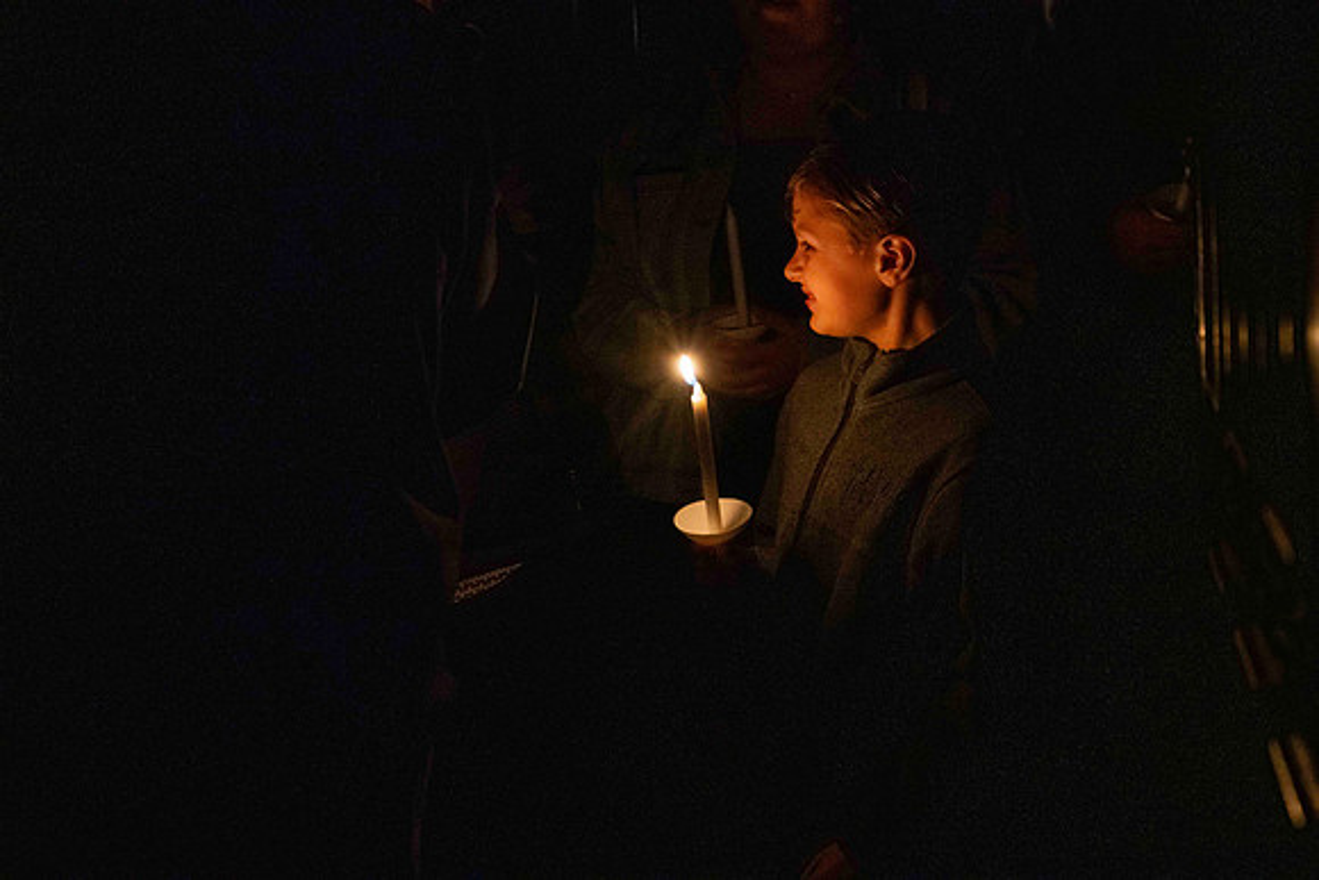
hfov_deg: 27.0
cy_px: 440
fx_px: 2748
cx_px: 660
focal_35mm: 75
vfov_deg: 18.2
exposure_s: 1/40
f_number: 6.3
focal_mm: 75
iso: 8000
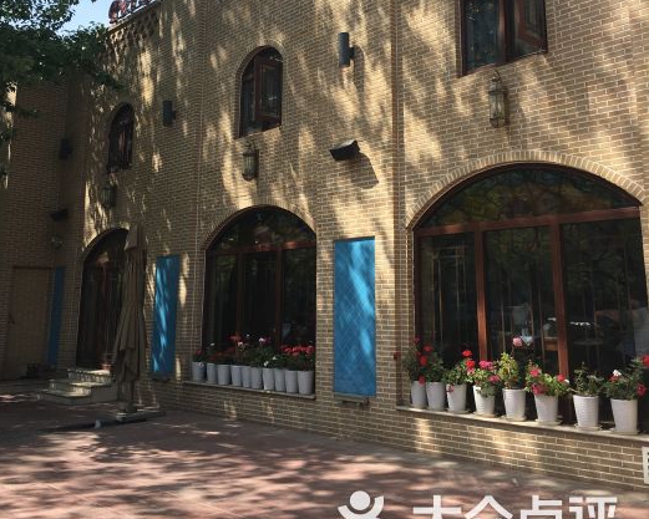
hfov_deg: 47.9
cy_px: 149
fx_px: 730
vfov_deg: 38.4
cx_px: 323
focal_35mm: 38
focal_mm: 4.15
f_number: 2.2
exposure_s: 1/1054
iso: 25
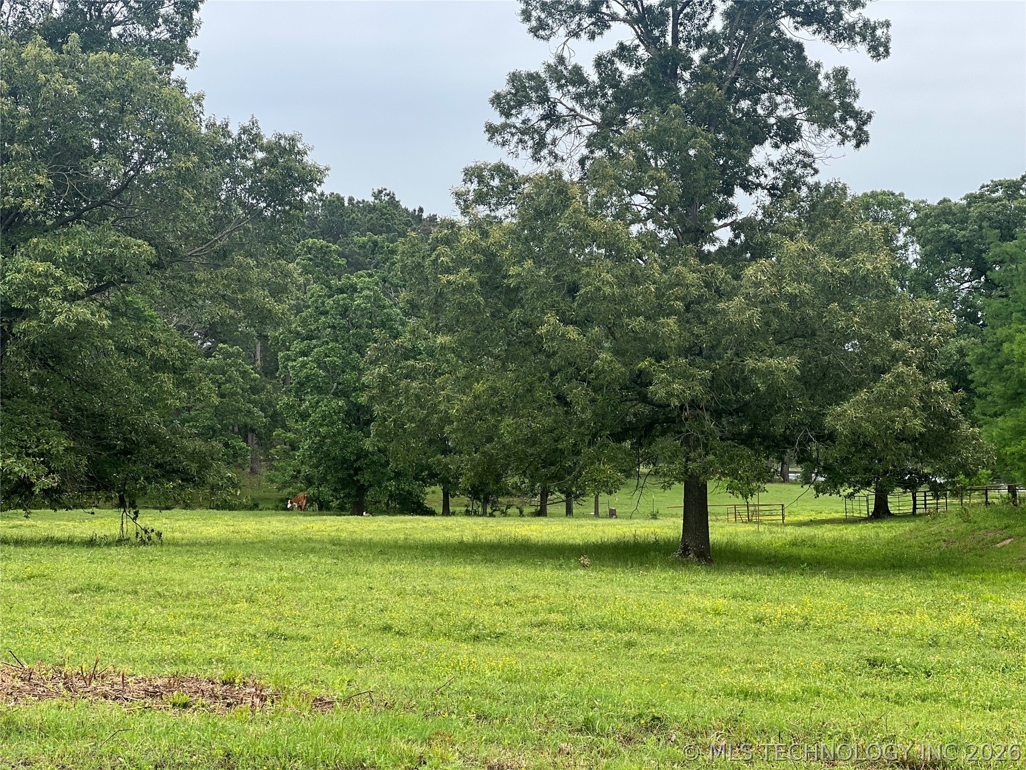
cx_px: 513
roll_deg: +0.5
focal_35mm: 77
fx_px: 2282
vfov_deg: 19.1
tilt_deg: +1.5
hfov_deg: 25.3
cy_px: 385
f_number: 2.8
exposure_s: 1/121
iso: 20
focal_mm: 9
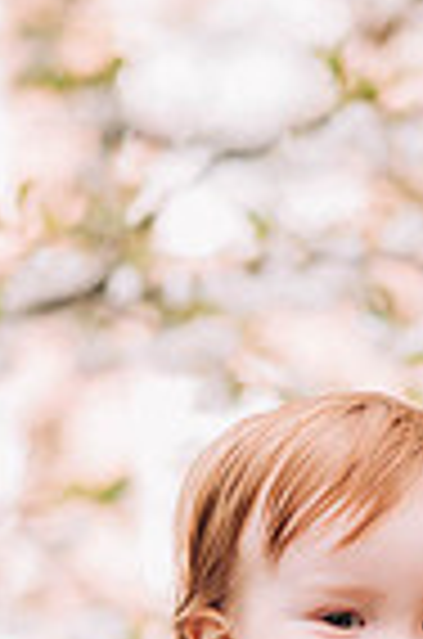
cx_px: 342
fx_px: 4782
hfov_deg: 5.1
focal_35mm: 270
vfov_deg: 7.6
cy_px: 711
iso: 64
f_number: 1.8
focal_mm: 85
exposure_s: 1/320
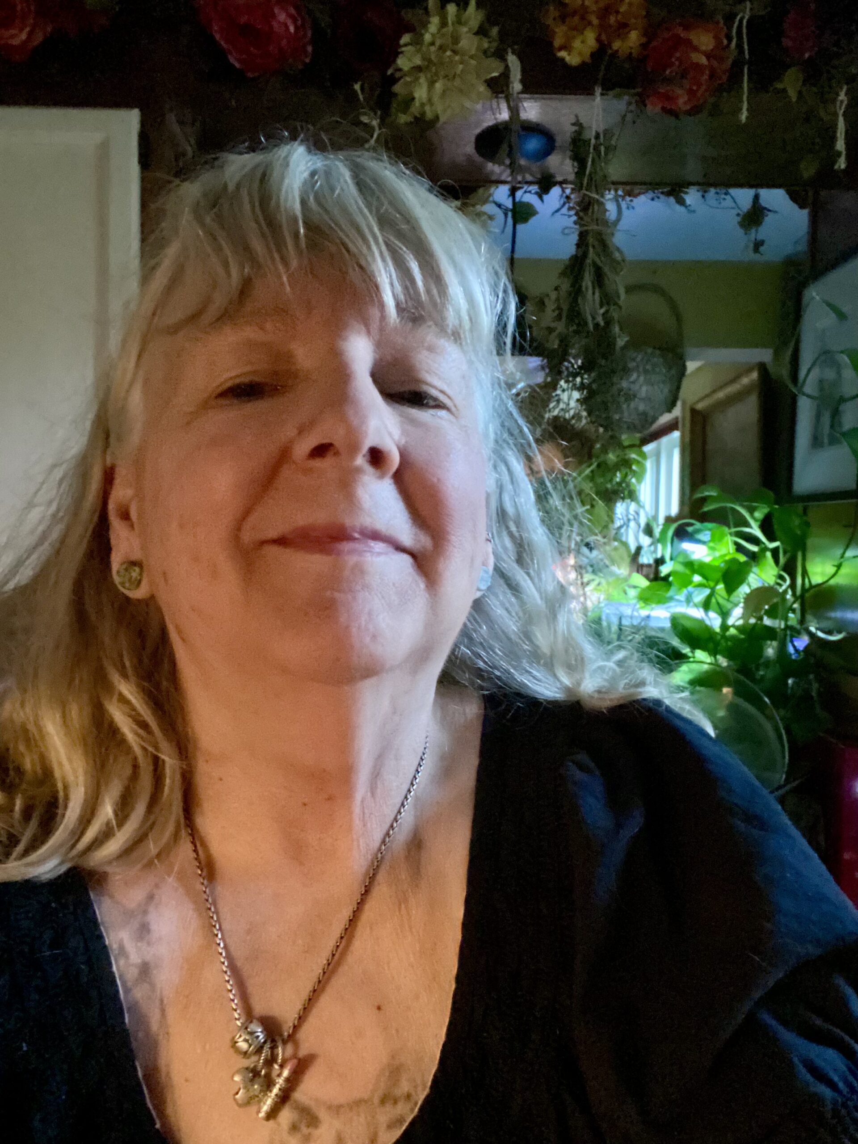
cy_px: 572
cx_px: 429
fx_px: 991
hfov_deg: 46.8
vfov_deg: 60.0
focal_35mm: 30
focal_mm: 2.71
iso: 1250
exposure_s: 1/15
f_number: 2.2
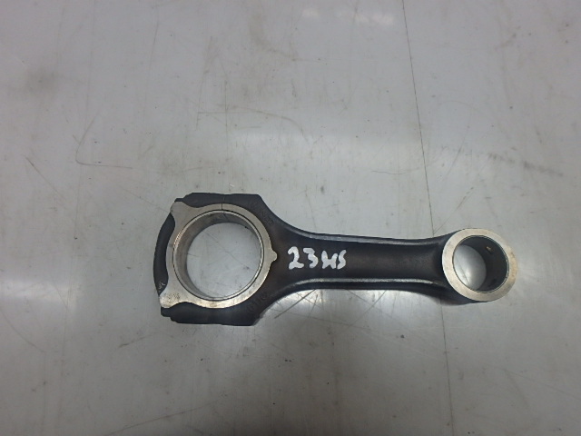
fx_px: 352
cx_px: 290
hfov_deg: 79.0
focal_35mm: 21
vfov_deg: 63.4
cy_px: 218
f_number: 3.5
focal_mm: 3.7
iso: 200
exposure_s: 1/60
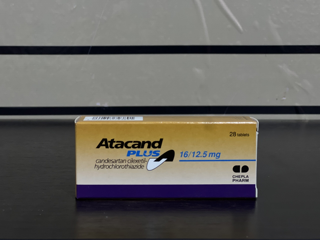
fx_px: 712
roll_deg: +0.0
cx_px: 160
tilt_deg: -6.2
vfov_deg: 19.1
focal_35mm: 77
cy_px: 120
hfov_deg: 25.3
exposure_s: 1/25
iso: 320
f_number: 2.8
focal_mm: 9
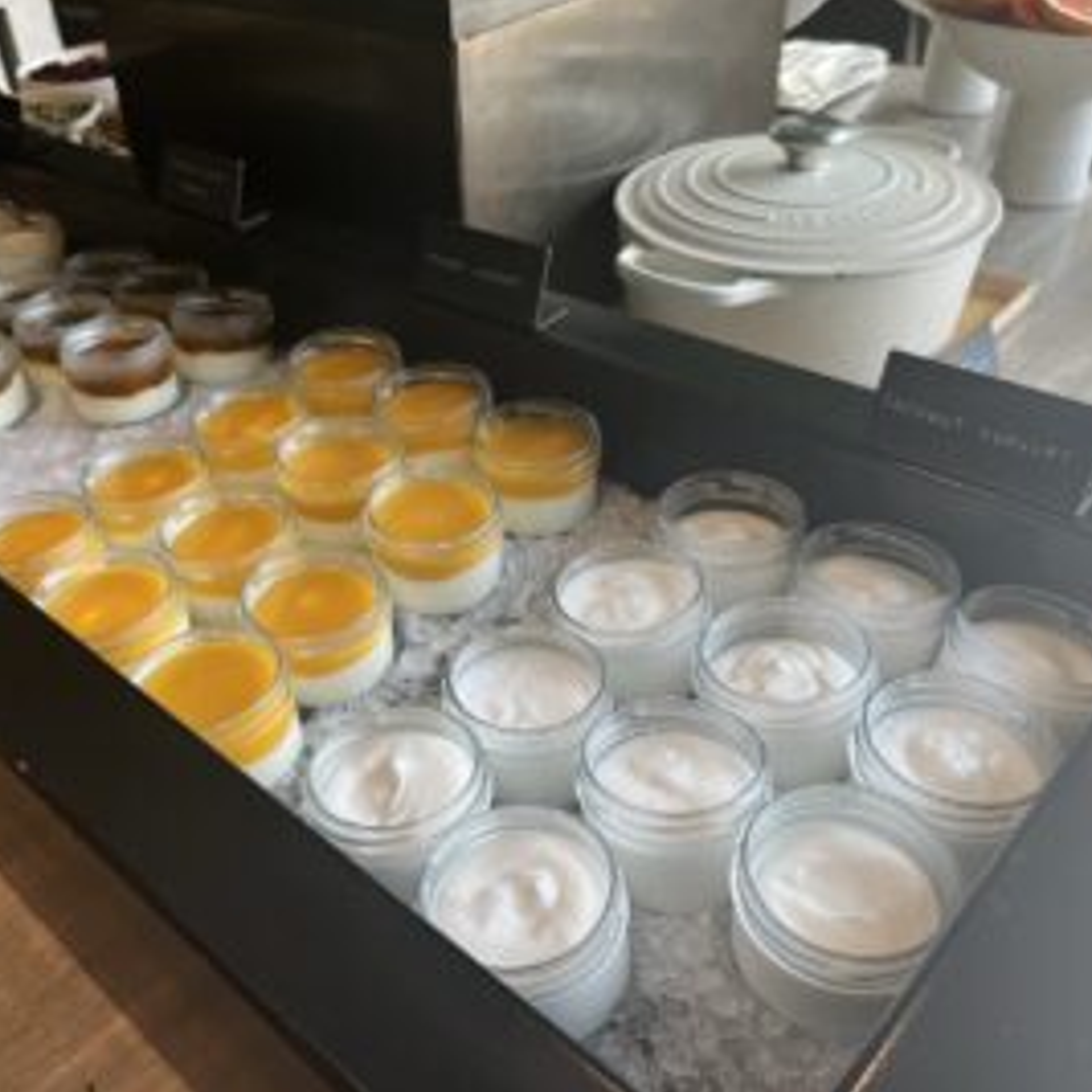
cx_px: 454
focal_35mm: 31
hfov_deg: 52.3
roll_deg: +5.7
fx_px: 1106
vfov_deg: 52.5
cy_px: 544
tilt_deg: -36.9
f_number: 1.6
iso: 50
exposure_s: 1/309
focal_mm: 5.1
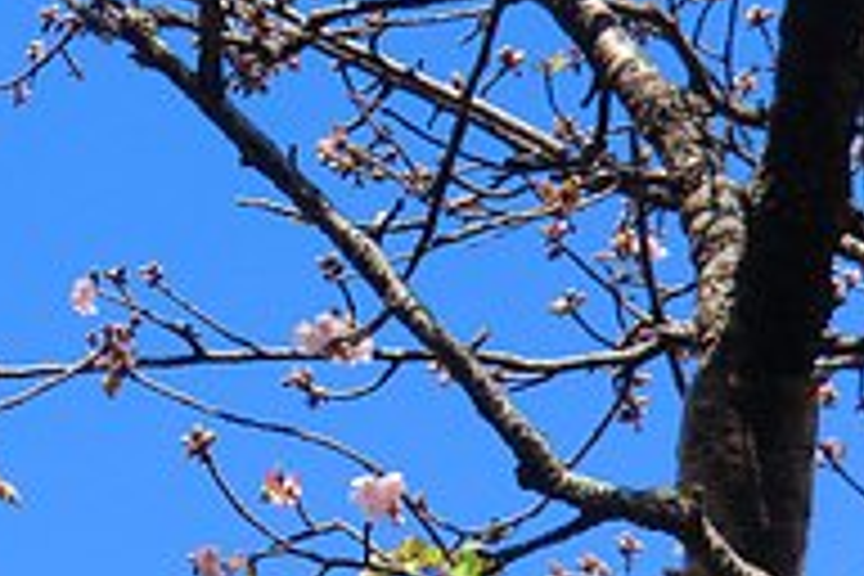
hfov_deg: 18.3
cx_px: 230
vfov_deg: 12.3
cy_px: 225
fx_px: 2664
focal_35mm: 111
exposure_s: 1/250
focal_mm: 7.1
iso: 64
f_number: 3.8
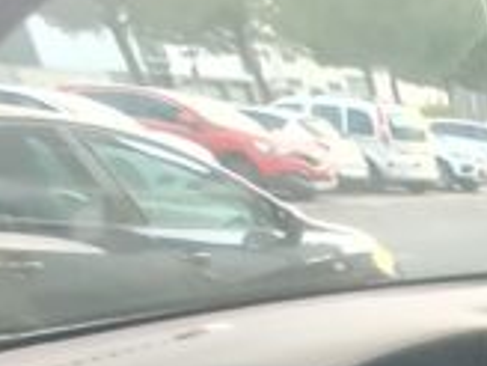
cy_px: 698
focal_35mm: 63
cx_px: 1013
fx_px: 886
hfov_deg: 18.1
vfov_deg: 17.7
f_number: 2.2
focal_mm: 2.2
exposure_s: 1/33
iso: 500
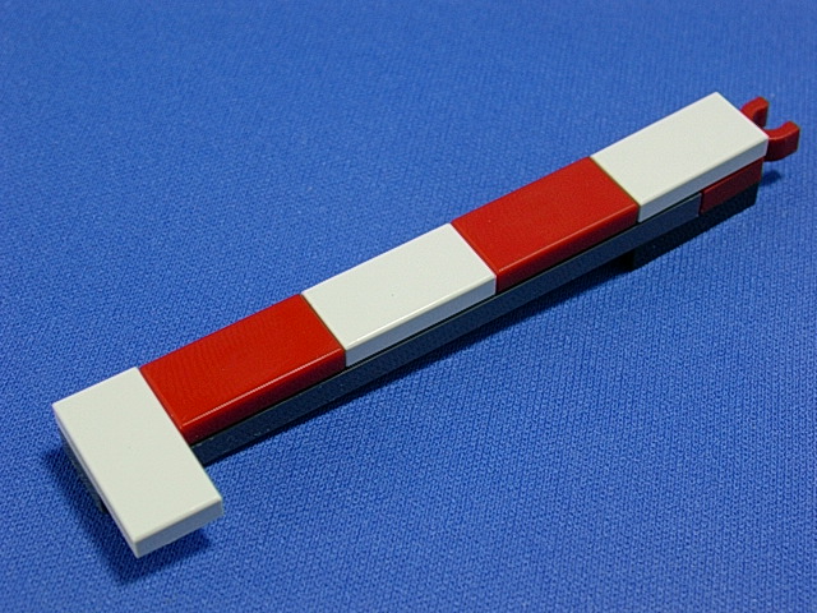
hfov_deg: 27.4
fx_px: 1676
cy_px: 306
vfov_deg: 20.7
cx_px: 408
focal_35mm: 71
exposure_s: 1/27.6
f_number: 3.7
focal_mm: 10.8
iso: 70
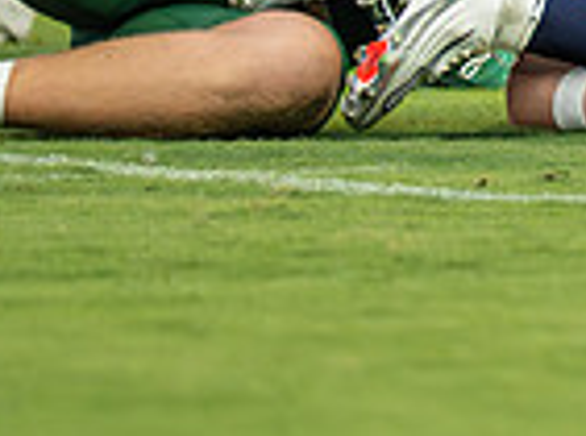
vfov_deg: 1.3
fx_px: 18557
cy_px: -251
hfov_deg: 1.8
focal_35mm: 1099
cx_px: 1330
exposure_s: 1/1250
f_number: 2.8
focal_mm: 200
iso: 1600
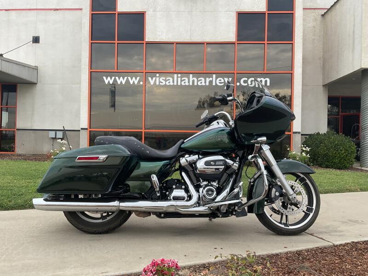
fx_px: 308
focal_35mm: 29
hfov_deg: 61.7
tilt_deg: +1.2
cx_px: 184
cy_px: 138
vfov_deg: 48.2
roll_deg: +0.3
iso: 16
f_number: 1.8
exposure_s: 1/650
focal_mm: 3
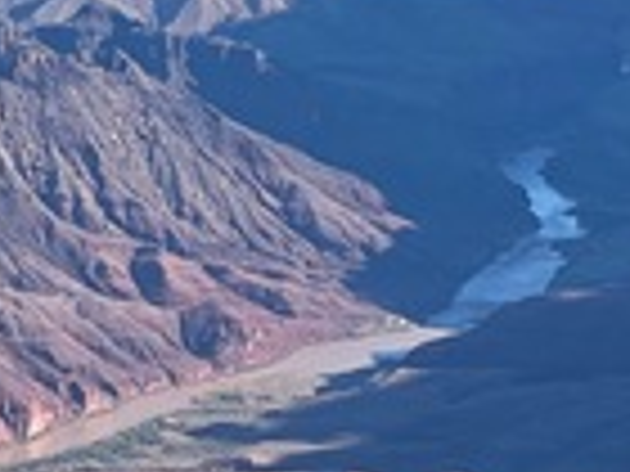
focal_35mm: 309
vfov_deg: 4.8
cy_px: 22
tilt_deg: -4.7
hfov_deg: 6.3
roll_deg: +0.4
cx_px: -324
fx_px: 5624
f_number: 2.8
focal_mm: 9
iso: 32
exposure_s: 1/686
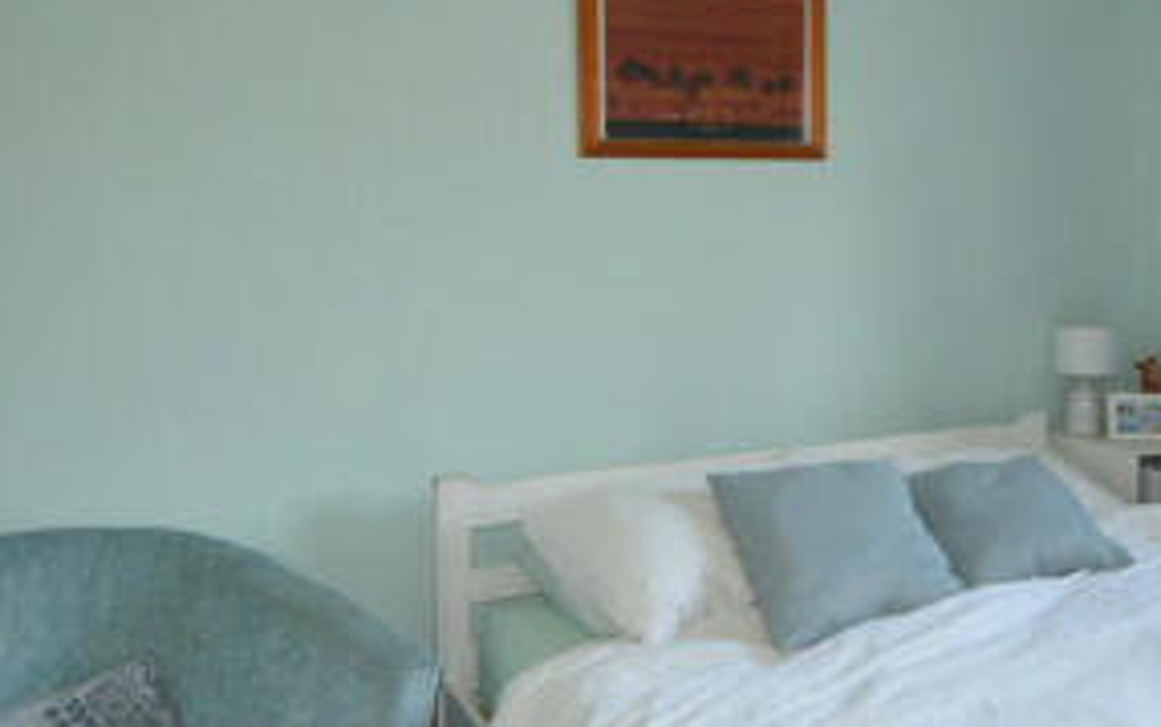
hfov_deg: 52.3
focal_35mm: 35
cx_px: 901
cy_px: 479
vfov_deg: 36.0
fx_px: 1108
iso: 400
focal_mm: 10
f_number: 4
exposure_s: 1/80
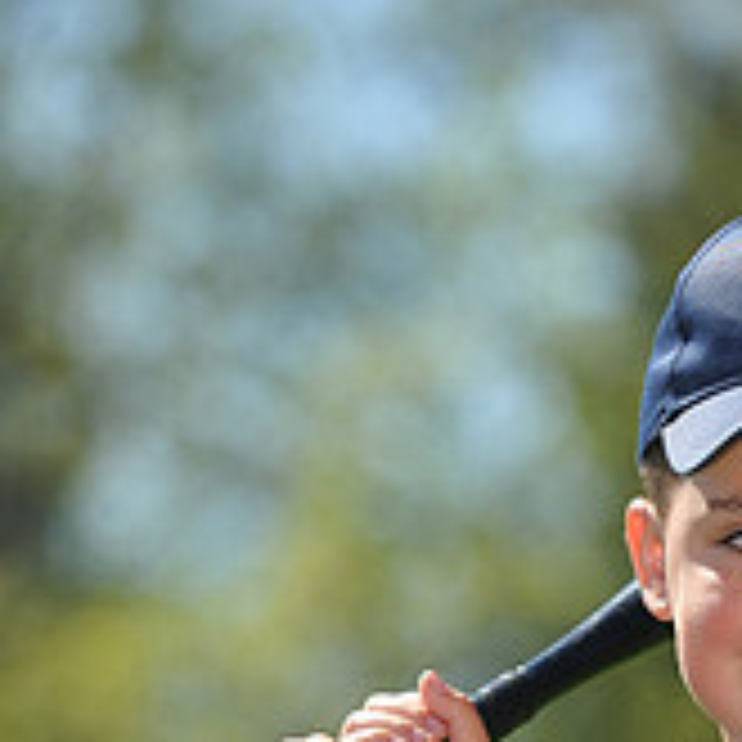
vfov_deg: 4.5
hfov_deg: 4.5
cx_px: 711
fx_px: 9434
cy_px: 1003
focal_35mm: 389
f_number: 4
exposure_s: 1/1600
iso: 200
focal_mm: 130
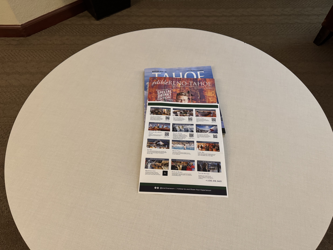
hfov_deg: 71.6
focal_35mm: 24
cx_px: 166
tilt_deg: -56.8
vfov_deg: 56.8
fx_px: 231
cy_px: 125
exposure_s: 1/60
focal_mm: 6.76
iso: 500
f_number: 1.78
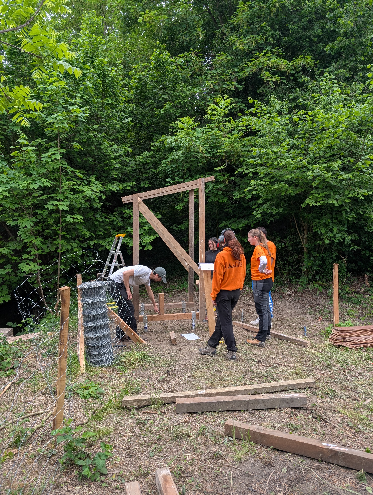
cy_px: 248
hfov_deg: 56.9
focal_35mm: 24
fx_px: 344
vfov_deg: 71.5
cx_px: 186
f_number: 1.68
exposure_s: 1/168
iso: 24
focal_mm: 6.9
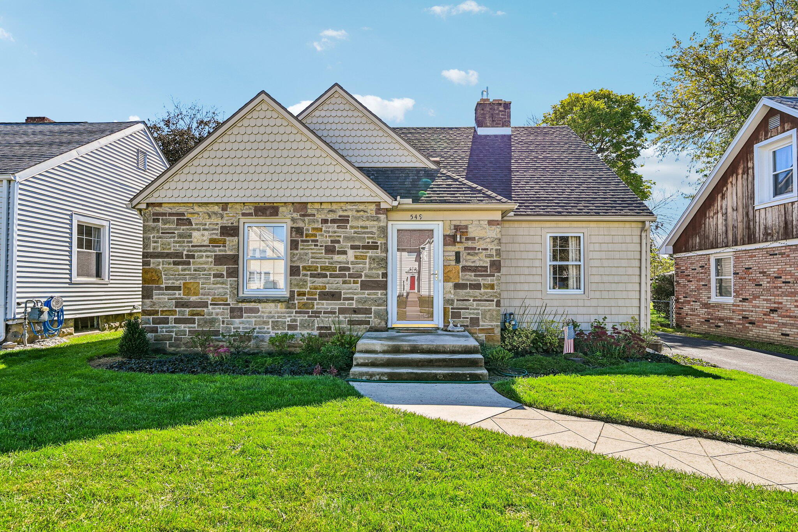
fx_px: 388
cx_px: 399
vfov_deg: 68.9
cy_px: 266
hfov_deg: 91.6
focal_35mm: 18
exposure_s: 1/750
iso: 400
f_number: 4.8
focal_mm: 17.5
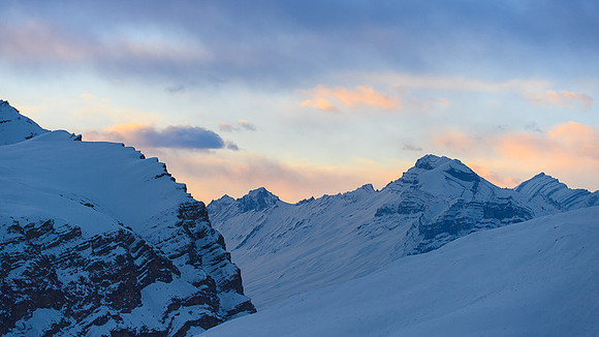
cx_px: 300
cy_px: 137
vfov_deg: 6.4
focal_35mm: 189
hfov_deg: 11.4
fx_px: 2994
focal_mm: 180
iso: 250
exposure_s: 1/800
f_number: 4
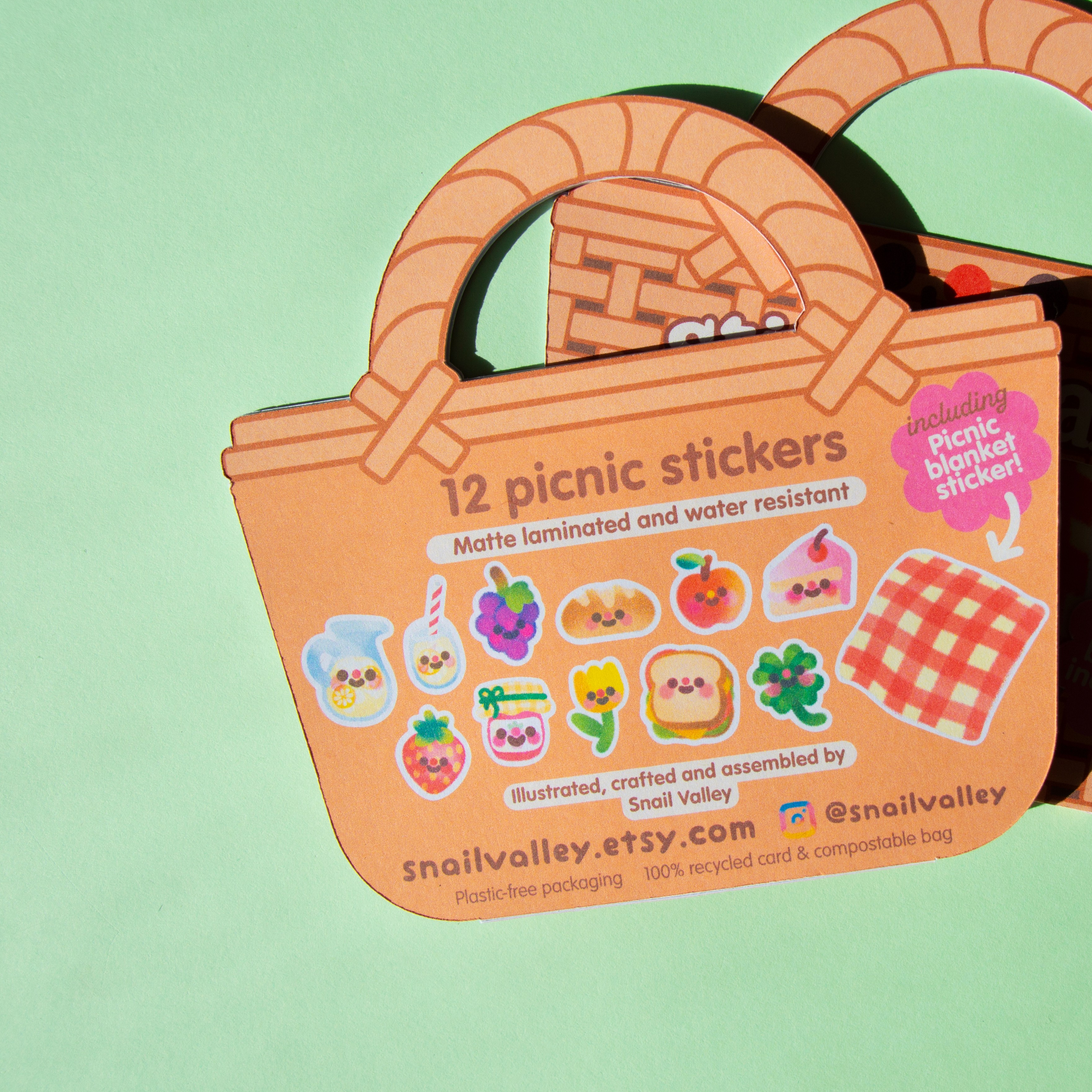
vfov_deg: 35.3
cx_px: 800
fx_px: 1713
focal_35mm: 48
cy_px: 501
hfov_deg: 34.7
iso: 100
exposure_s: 1/1000
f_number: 4
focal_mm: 22
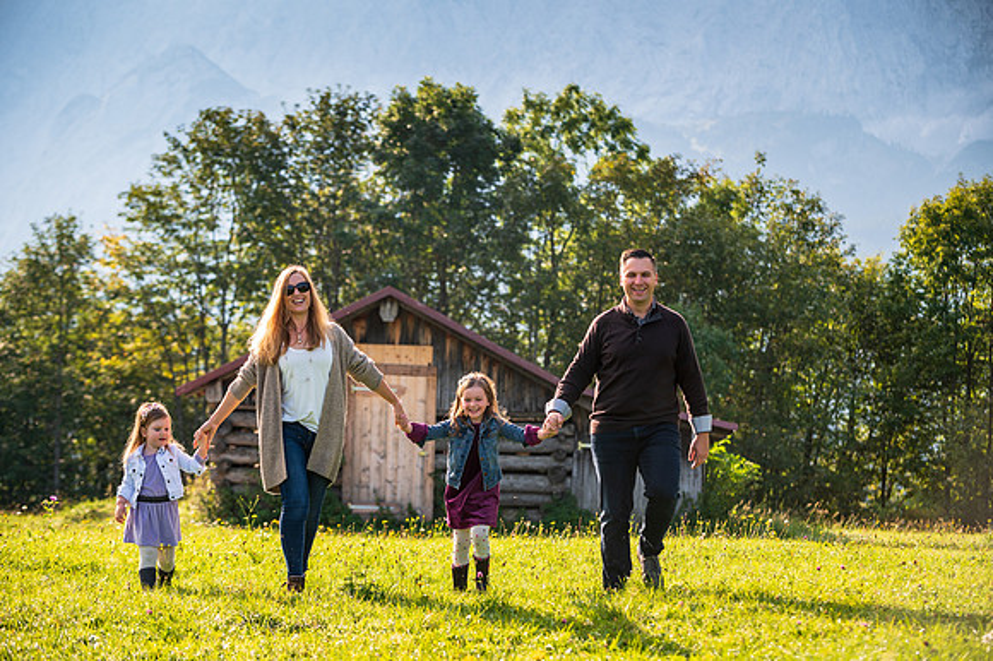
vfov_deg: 14.1
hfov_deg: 21.0
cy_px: 330
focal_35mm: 97
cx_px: 496
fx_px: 2677
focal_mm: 95
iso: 200
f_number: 4
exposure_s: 1/250
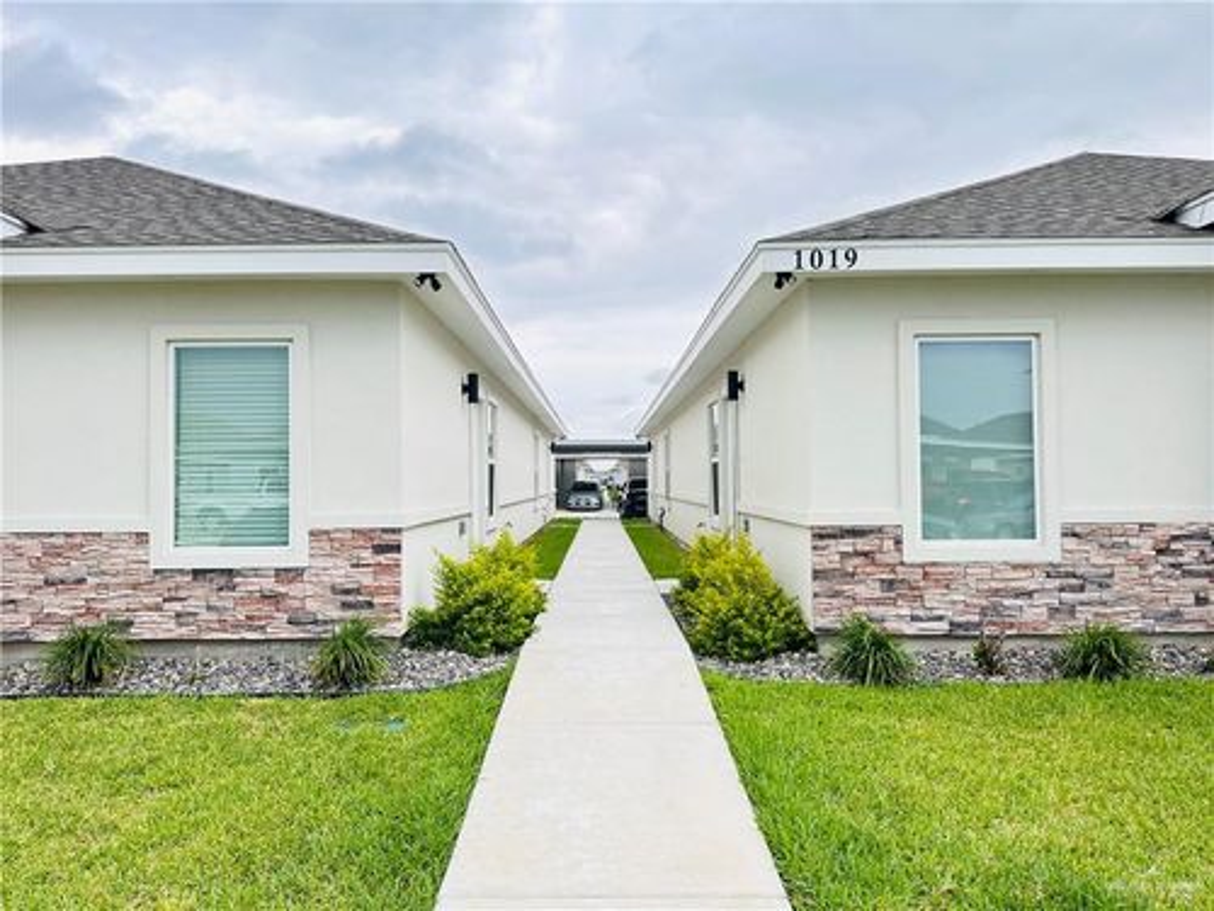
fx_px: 842
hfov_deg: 71.6
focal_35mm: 24
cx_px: 607
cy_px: 456
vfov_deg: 56.8
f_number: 1.78
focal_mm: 6.86
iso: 80
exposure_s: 1/663
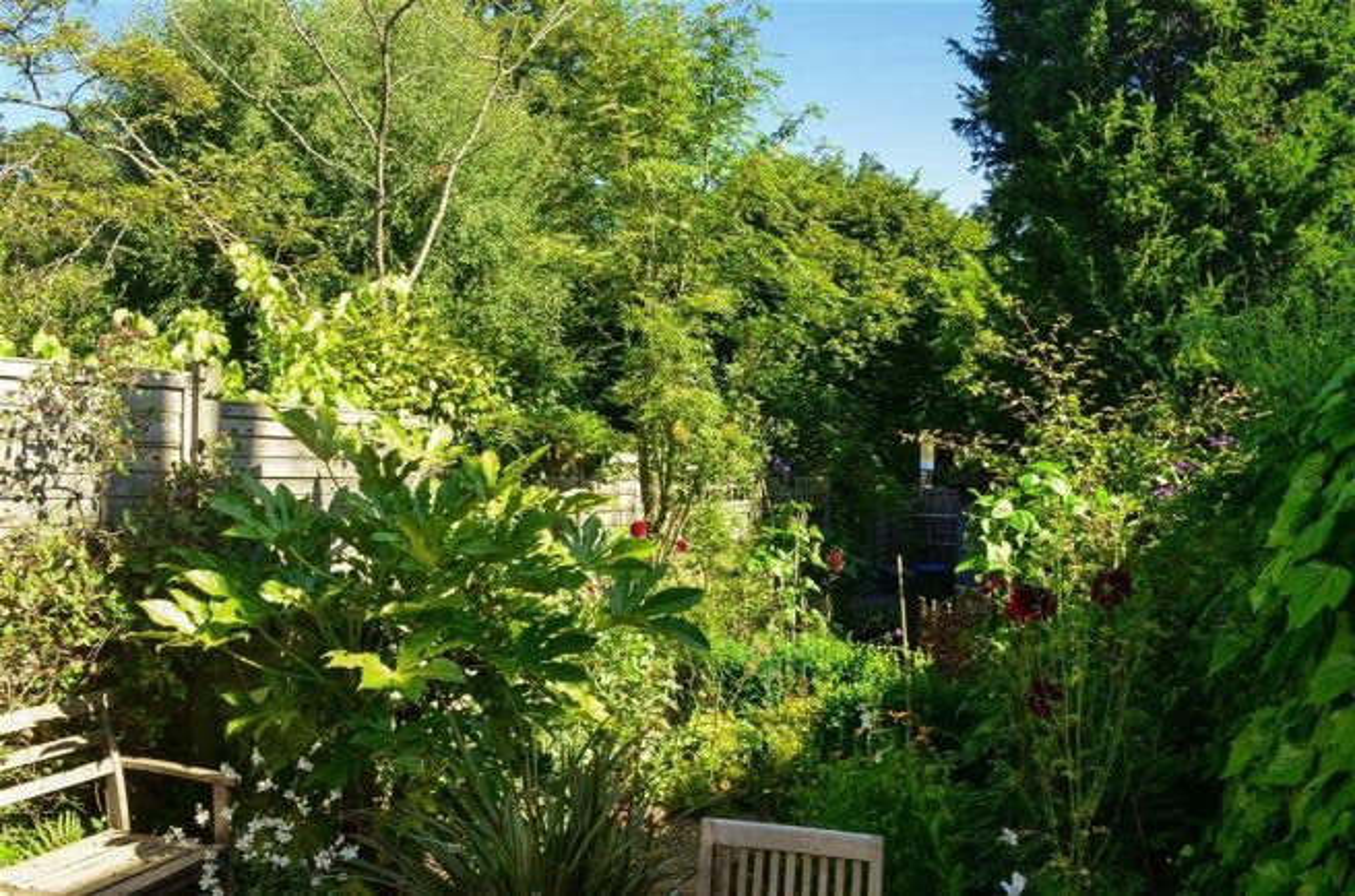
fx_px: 1014
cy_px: 448
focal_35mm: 27
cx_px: 678
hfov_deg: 67.5
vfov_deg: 47.7
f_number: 14
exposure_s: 1/30
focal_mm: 18
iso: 200
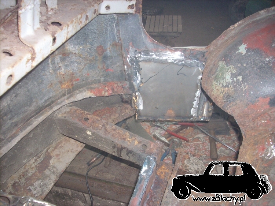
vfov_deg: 38.7
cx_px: 138
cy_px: 103
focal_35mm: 37
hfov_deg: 50.1
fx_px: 294
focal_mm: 6.2
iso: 200
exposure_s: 1/60
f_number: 2.8
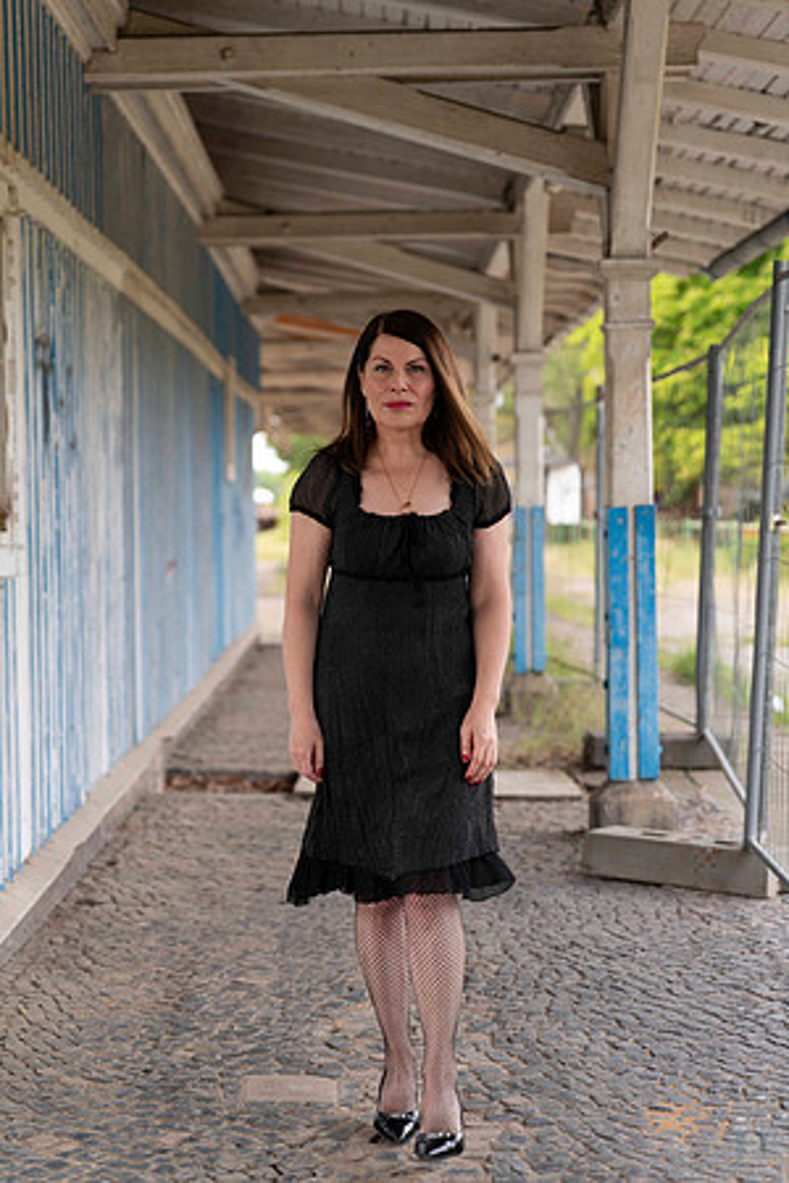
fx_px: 2301
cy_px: 592
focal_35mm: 70
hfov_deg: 19.5
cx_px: 394
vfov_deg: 28.8
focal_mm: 70
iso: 72
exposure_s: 1/160
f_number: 2.8
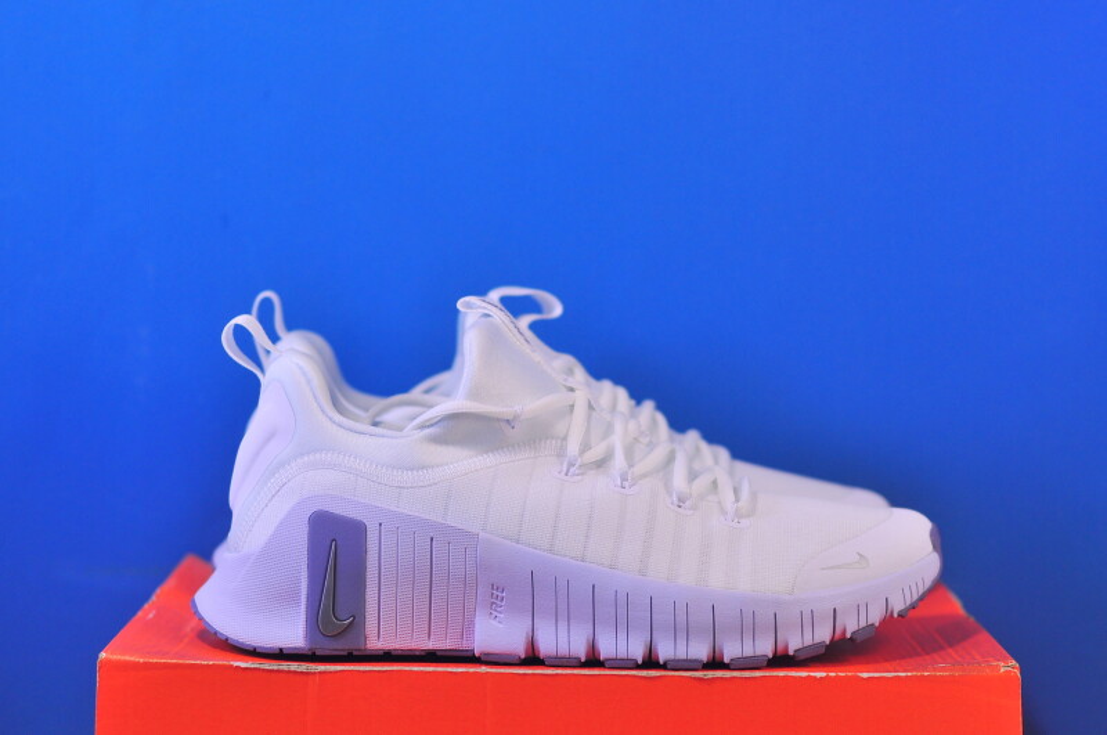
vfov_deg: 18.1
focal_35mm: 75
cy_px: 368
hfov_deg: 27.0
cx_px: 554
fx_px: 2303
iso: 250
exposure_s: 1/320
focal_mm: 50
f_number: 2.8
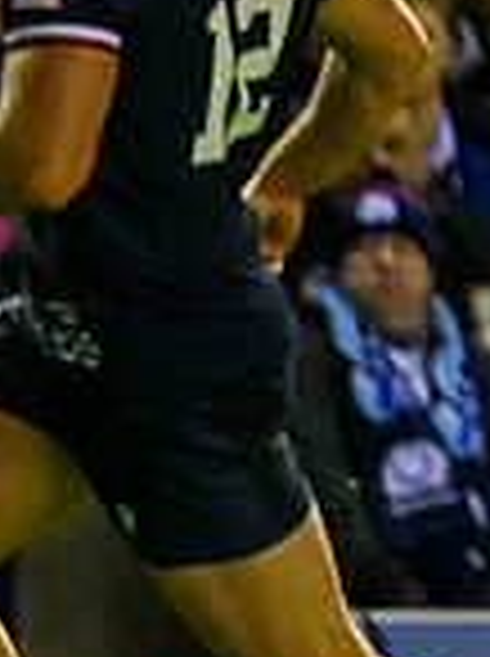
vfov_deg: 0.9
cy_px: 1089
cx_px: -1368
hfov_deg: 0.6
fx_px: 43424
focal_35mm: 2294
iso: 8000
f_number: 2.8
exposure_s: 1/1250
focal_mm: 400
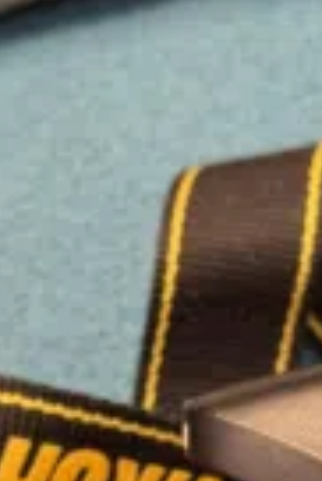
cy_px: 647
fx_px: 1967
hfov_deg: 9.3
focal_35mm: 147
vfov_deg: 13.4
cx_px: 248
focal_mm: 6.76
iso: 250
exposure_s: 1/33
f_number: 1.78
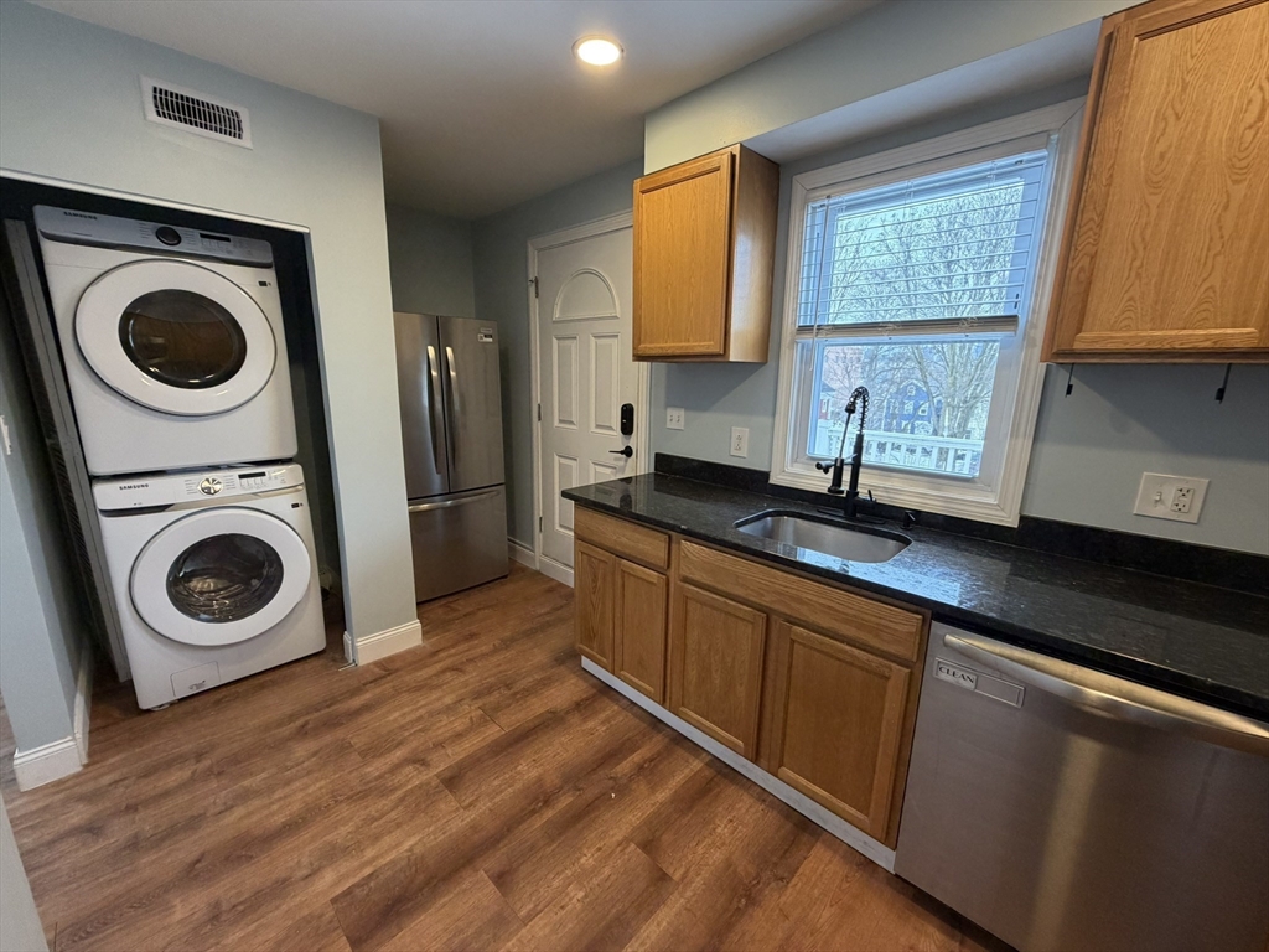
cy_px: 476
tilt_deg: -11.5
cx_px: 634
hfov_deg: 102.1
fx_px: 513
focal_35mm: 14
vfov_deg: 85.7
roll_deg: -0.4
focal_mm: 2.22
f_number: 2.2
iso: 320
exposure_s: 1/121
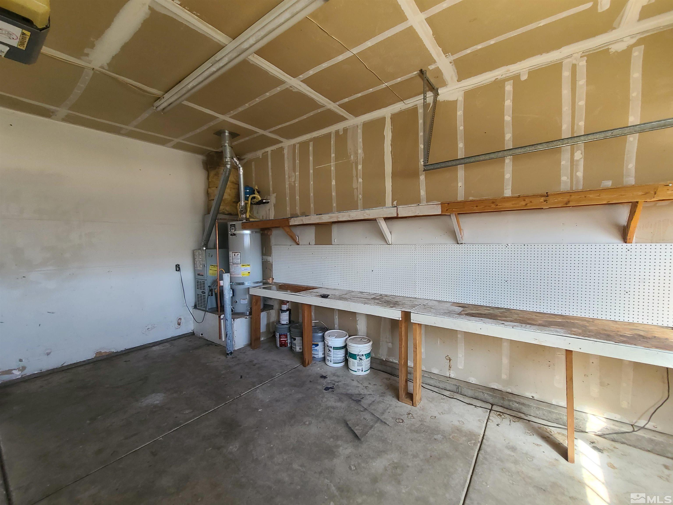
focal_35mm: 13
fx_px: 253
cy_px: 252
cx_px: 336
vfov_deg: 89.9
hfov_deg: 106.2
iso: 250
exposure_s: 1/60
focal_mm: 2.2
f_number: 2.2
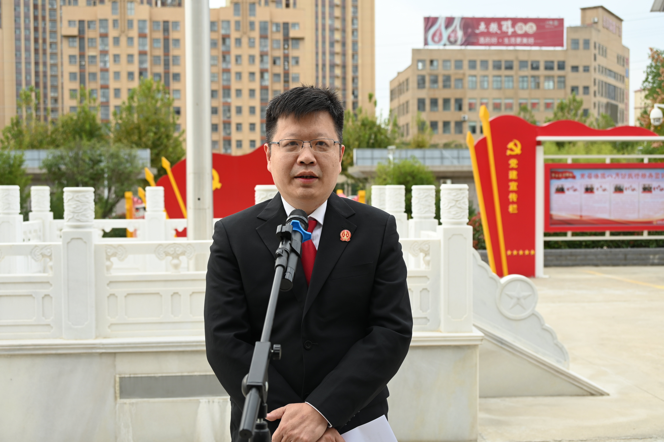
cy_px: 221
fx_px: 829
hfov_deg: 43.6
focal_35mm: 45
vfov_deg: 29.8
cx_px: 332
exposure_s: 1/160
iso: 250
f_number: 5.3
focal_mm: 45
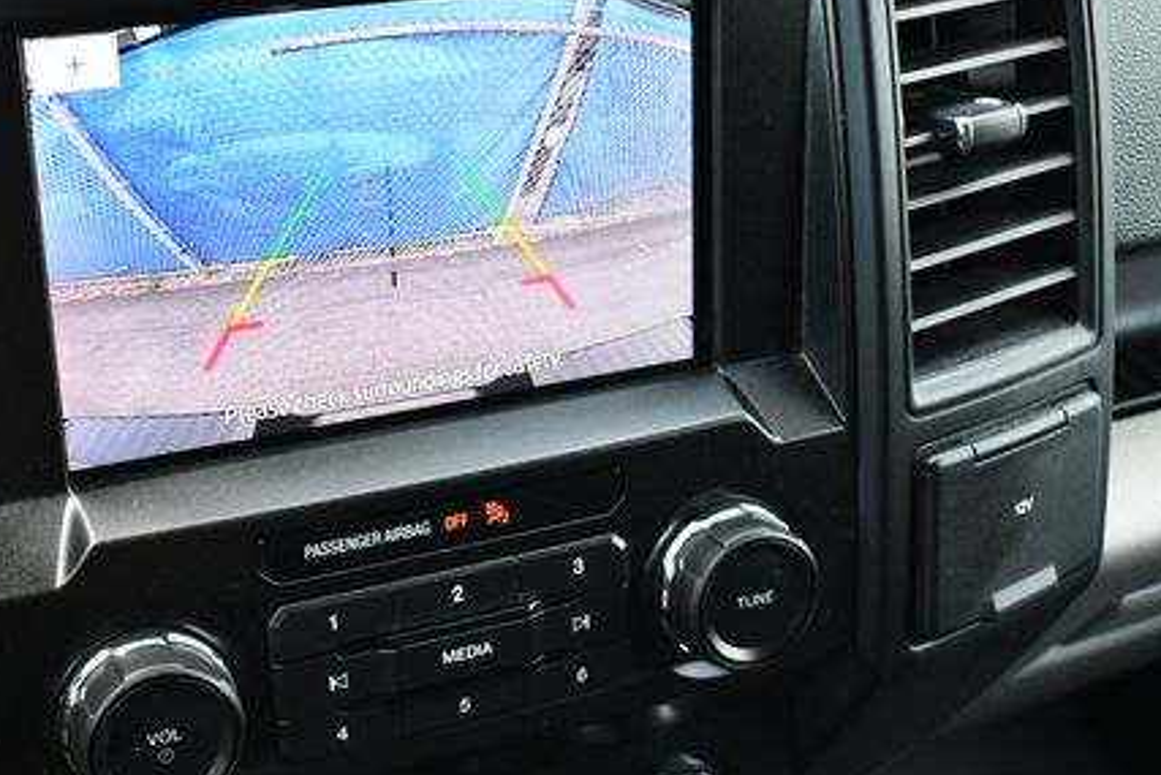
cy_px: 321
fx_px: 1742
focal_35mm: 54
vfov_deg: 25.0
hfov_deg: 36.3
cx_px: 348
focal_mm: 18
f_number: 3.5
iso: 800
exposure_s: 1/250
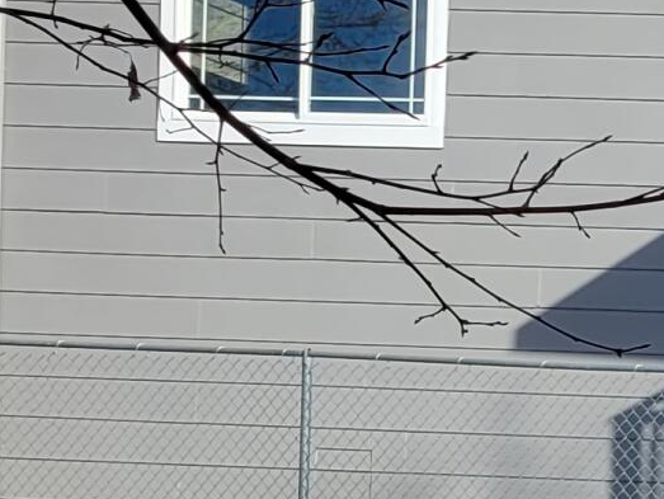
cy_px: 702
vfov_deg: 9.7
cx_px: 1557
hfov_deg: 11.2
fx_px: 2860
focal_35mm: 149
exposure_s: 1/1201
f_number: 1.8
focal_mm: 5.4
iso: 40
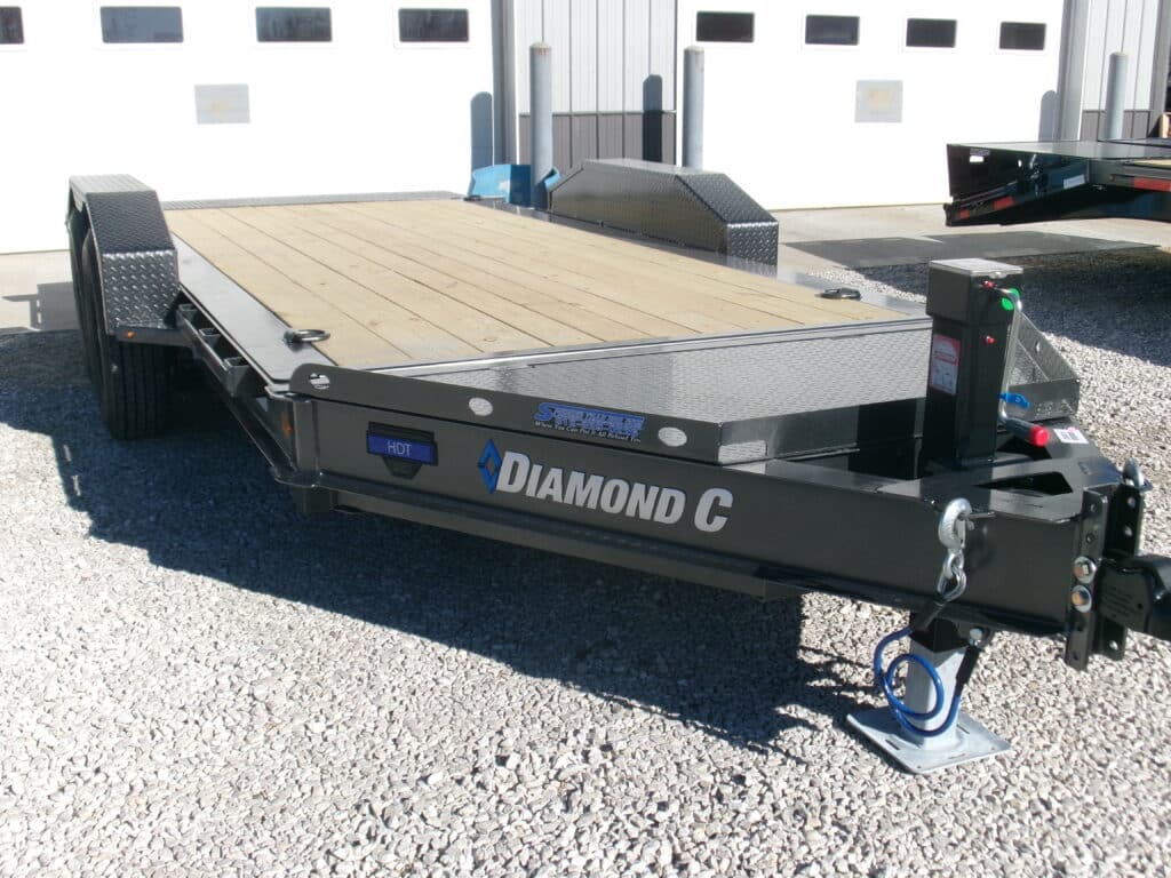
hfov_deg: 43.9
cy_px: 439
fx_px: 1455
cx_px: 586
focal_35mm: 43
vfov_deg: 33.6
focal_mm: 7.8
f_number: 12.5
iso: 100
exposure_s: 1/140
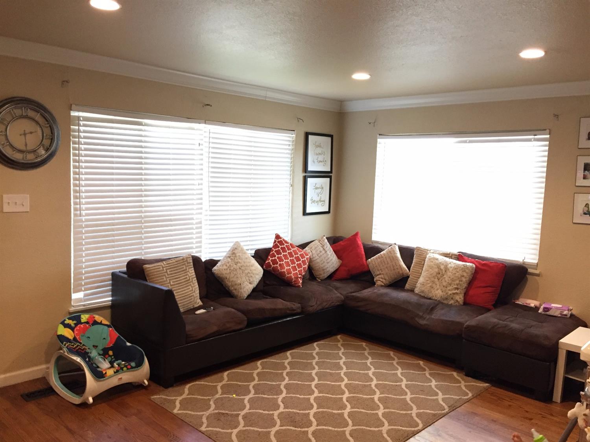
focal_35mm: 29
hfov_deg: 61.7
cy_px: 221
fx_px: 494
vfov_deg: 48.2
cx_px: 295
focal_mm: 4.15
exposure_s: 1/30
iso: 160
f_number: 2.2
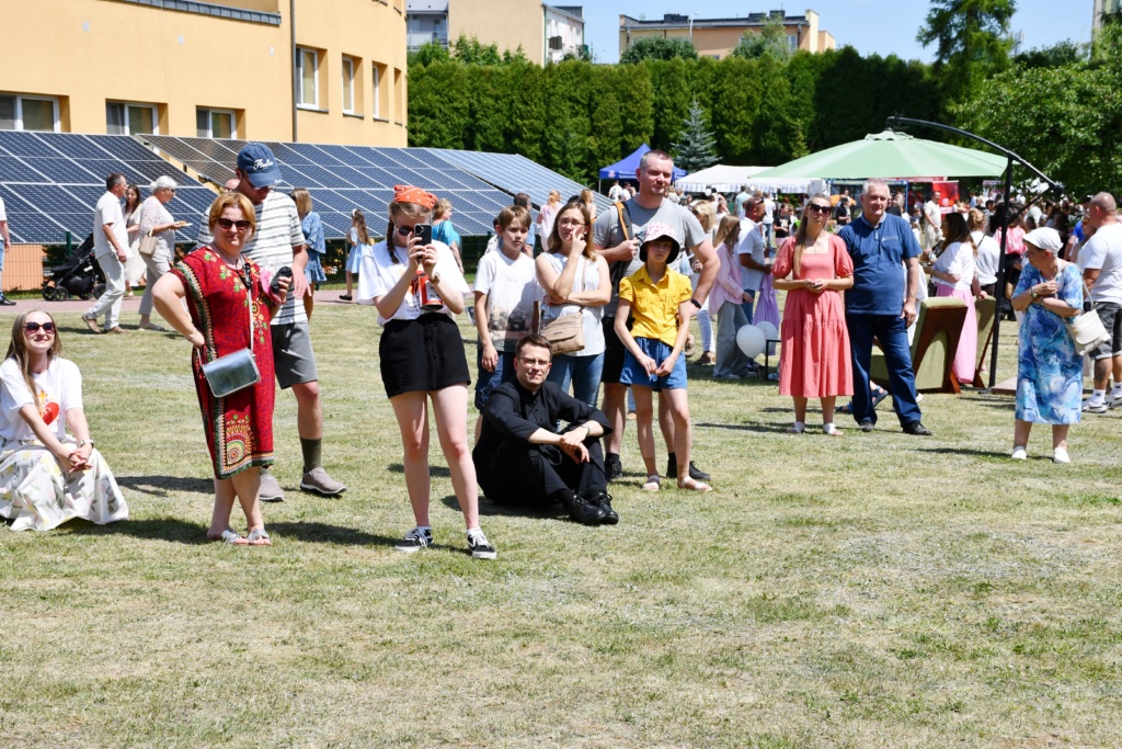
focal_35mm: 67
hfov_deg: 30.1
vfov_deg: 20.3
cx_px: 561
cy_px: 374
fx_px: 2088
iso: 100
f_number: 9
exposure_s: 1/320
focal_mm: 45
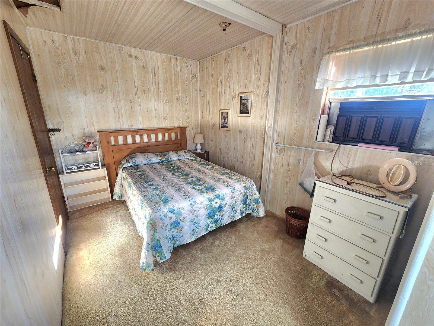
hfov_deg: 106.2
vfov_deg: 89.9
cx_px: 217
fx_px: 163
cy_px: 163
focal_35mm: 13
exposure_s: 1/60.2
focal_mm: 2.2
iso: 200
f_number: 2.2
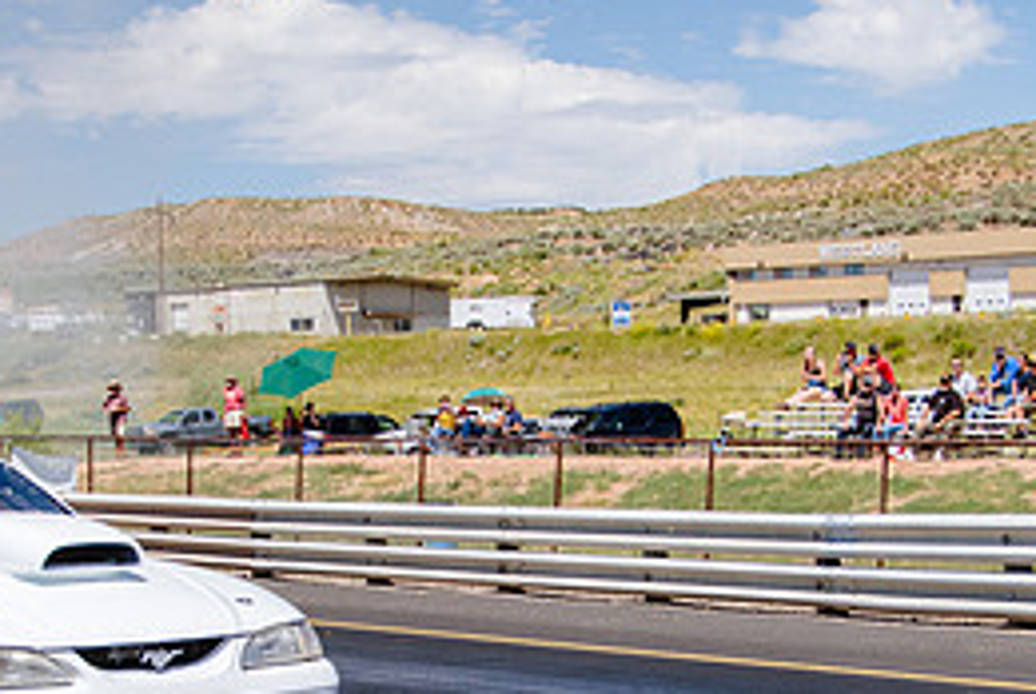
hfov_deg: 21.0
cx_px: 466
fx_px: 2795
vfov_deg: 14.0
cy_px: 628
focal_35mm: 97
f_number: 4.5
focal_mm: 29
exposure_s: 1/2000
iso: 400
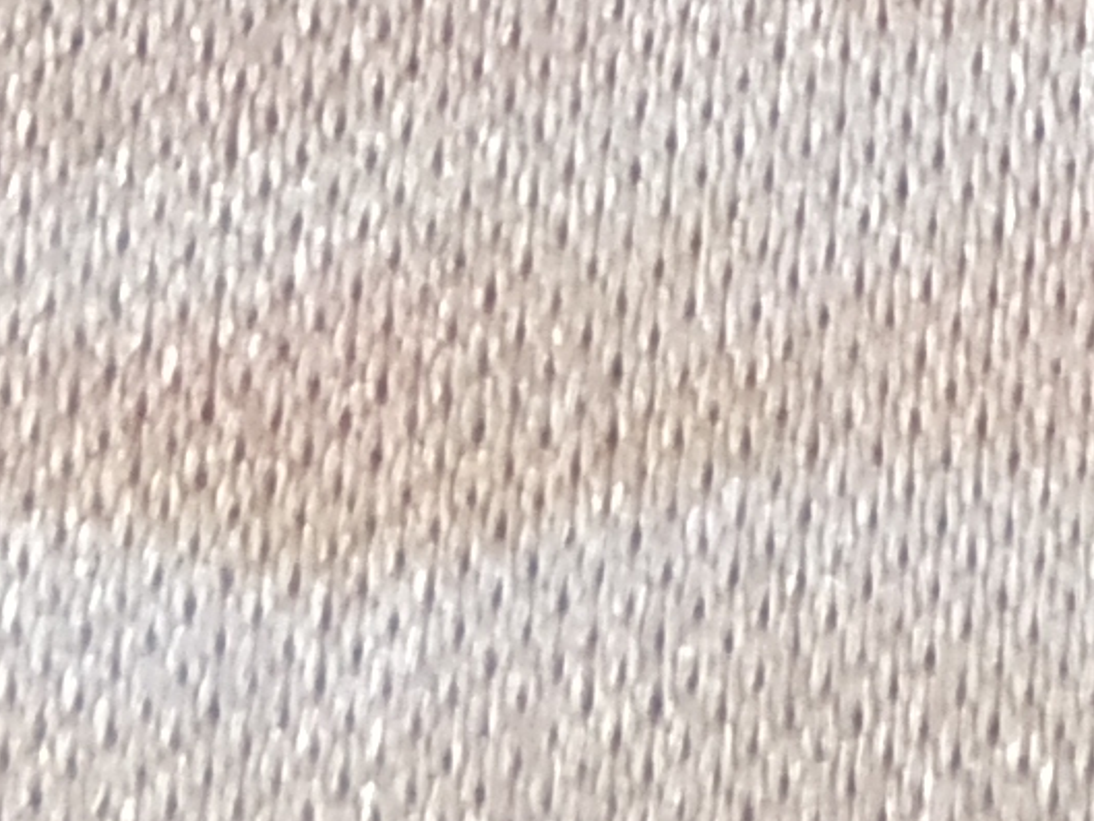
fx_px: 5785
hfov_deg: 10.6
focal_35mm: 183
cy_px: -2147
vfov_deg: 6.8
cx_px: 1288
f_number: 1.9
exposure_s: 1/20
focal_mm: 3.94
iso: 500
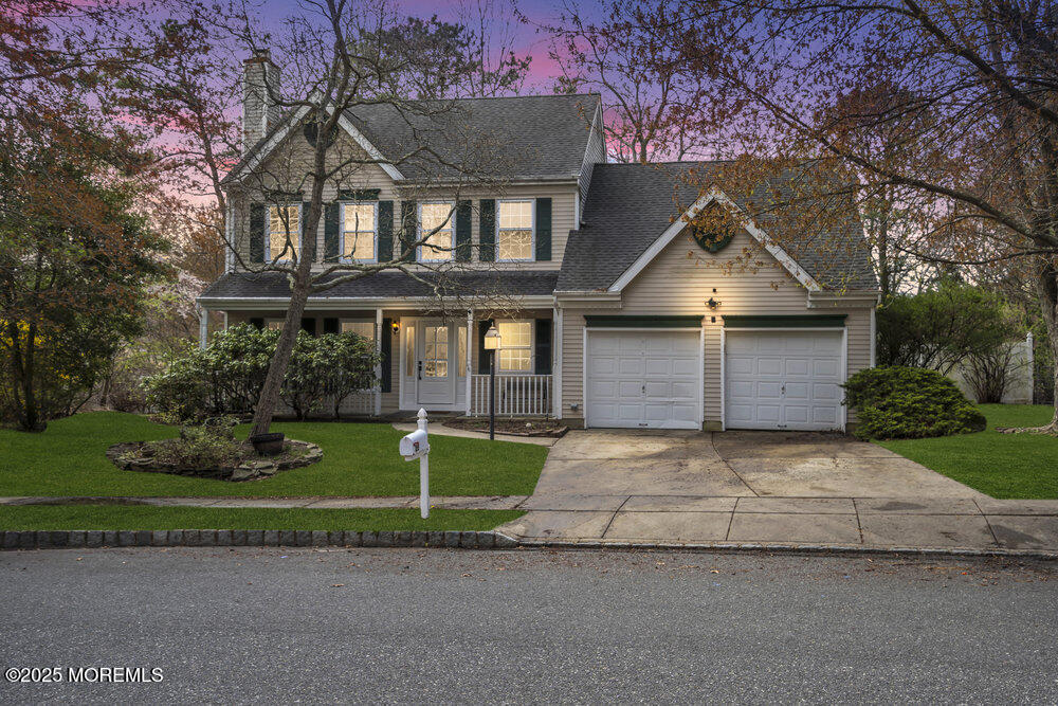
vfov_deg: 37.9
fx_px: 1029
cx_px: 529
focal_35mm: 35
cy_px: 353
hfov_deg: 54.4
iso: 200
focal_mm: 35
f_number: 8
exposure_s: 1/200
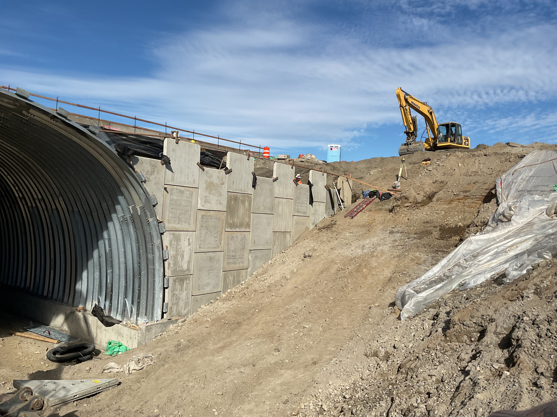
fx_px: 467
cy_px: 208
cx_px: 278
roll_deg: -2.9
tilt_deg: -0.3
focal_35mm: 29
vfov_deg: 48.2
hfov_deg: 61.7
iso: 16
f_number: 1.8
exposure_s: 1/2959
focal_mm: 3
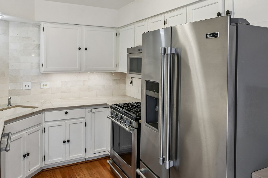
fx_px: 216
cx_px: 133
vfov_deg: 44.6
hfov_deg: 63.7
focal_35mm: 29
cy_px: 67
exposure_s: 1/6
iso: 400
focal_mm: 16
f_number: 13
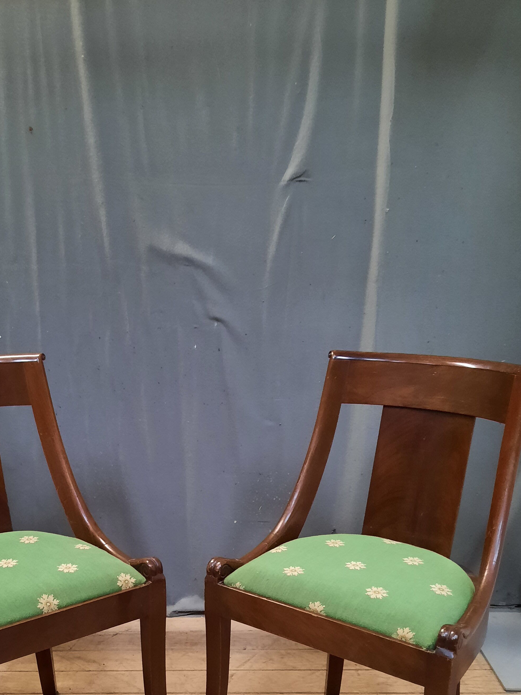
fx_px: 763
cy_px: 503
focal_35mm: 38
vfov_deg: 47.5
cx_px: 174
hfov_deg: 37.3
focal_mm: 4.6
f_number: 2
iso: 800
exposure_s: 1/20
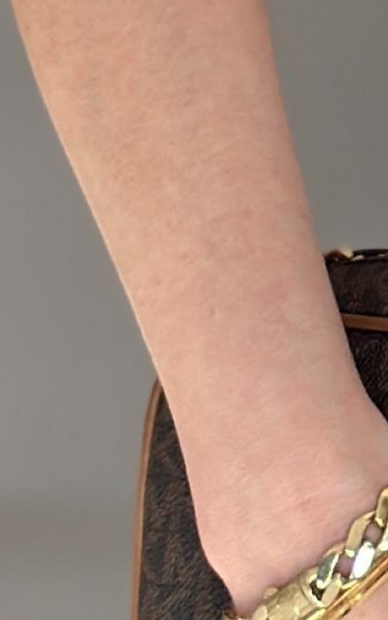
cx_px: 1061
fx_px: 5243
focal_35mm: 310
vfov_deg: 6.6
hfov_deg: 4.1
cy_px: -654
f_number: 1.78
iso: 125
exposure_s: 1/138
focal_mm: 6.86
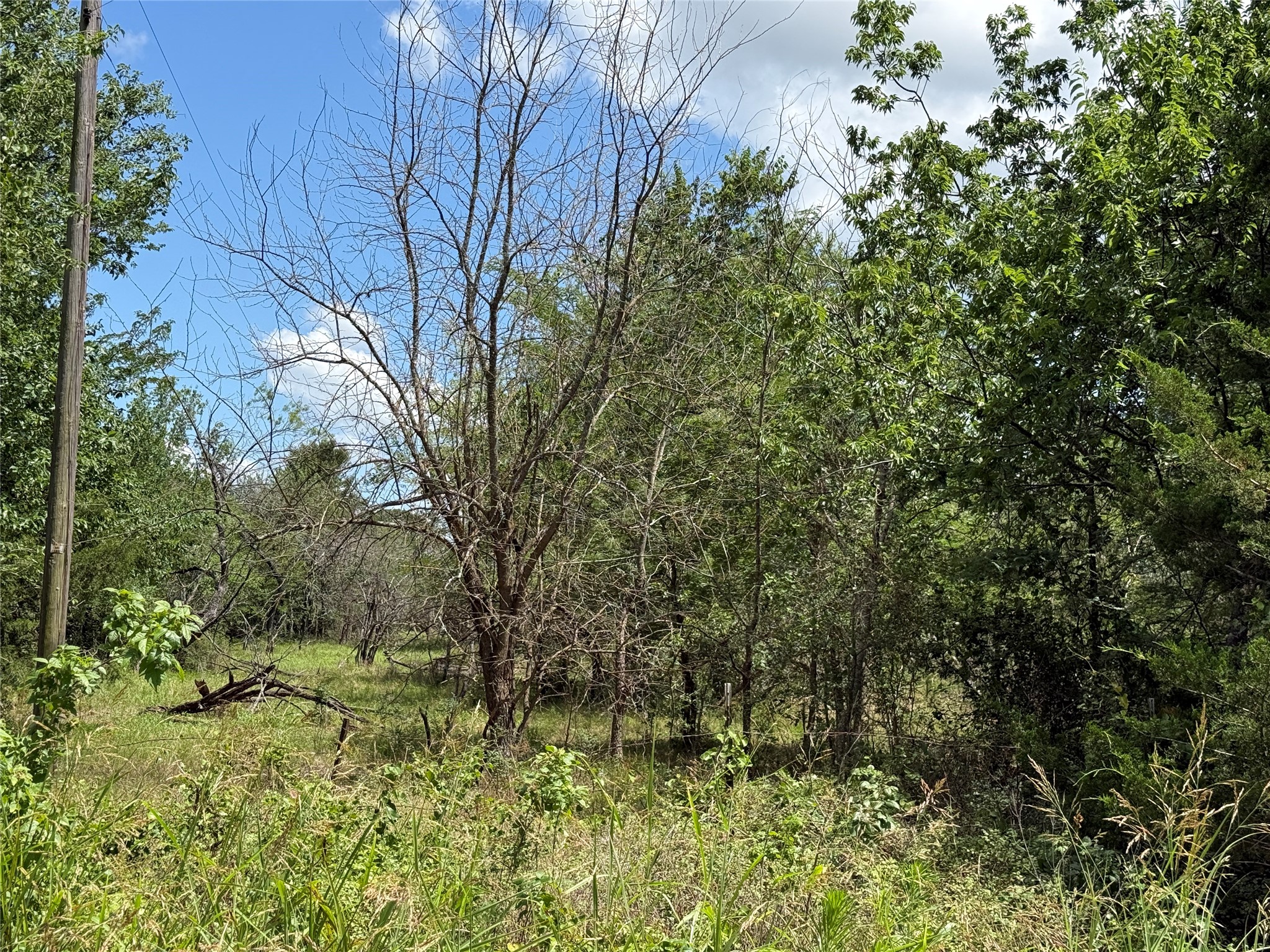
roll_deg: -1.5
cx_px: 635
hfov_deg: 39.7
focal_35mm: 48
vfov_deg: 30.3
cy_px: 476
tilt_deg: +5.0
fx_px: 1761
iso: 80
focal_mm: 6.76
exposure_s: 1/3891
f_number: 1.78
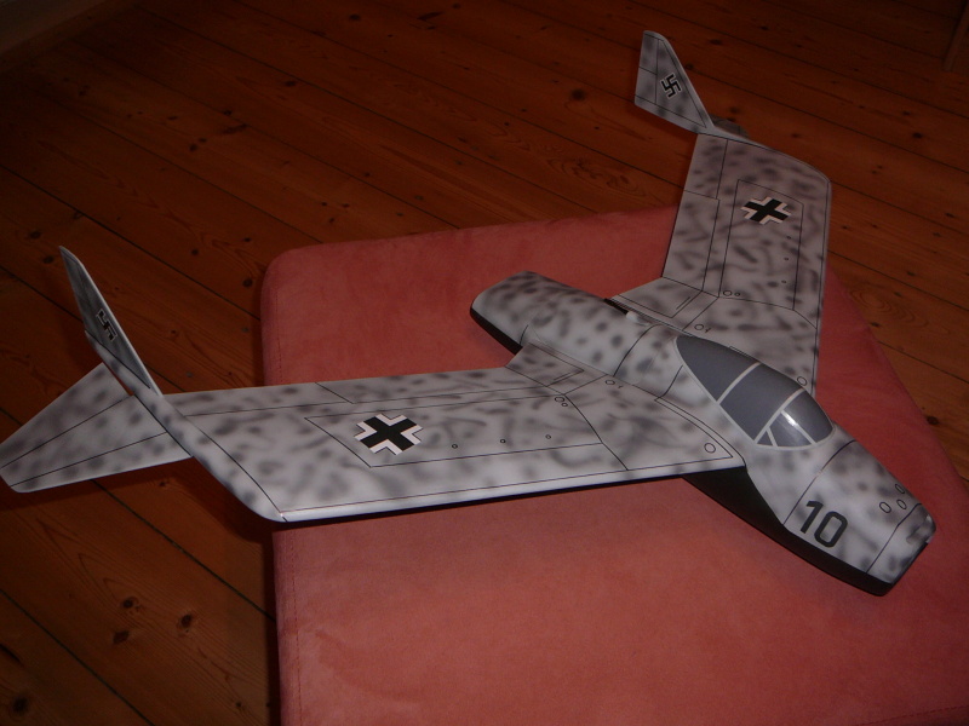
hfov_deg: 52.6
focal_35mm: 35
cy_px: 363
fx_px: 980
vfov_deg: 40.7
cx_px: 484
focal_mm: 5.2
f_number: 2.8
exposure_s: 1/30
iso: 100
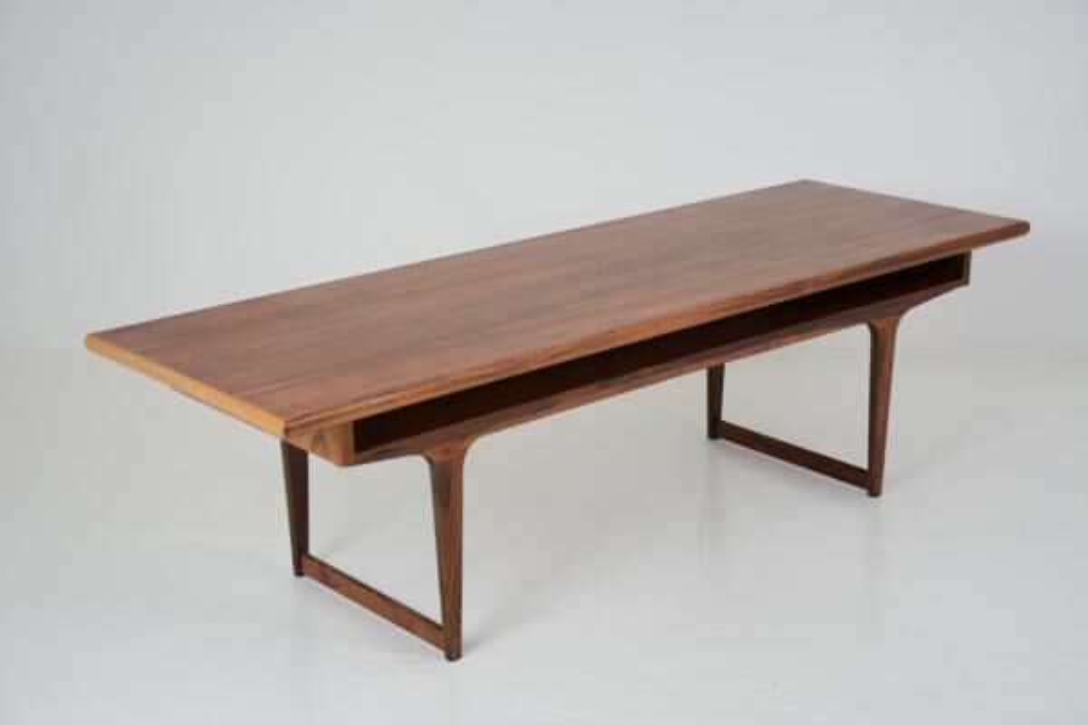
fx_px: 1813
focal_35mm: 60
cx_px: 544
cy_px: 362
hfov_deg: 33.4
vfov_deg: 22.6
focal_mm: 40
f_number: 4.5
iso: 100
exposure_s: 1/80
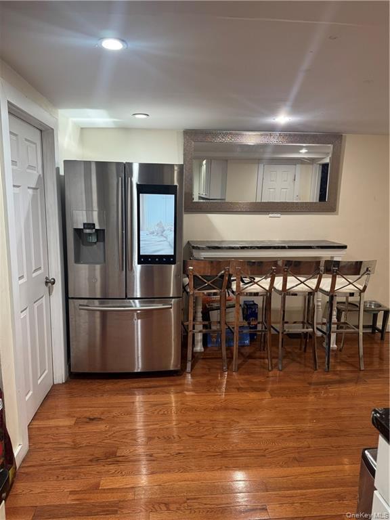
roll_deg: +0.2
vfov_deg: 71.6
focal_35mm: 24
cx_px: 195
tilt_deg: -7.6
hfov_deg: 56.8
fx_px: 361
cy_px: 260
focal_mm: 6.76
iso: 250
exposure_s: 1/60
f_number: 1.78
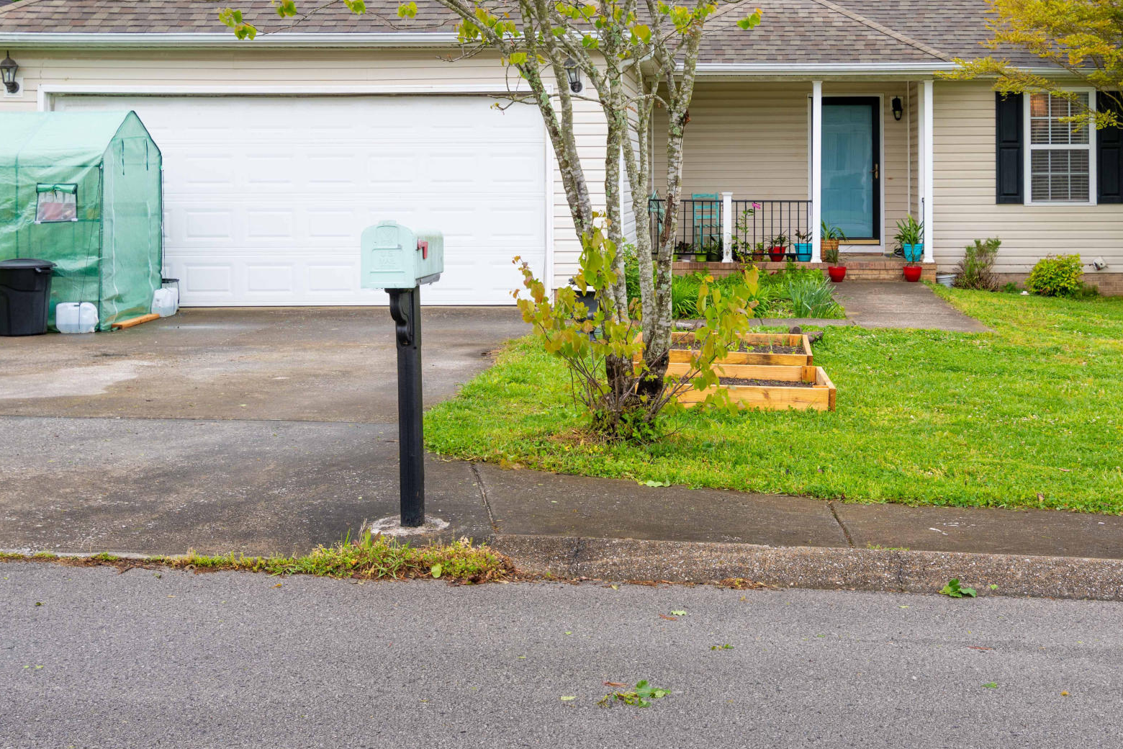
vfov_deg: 26.6
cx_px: 738
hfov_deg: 39.2
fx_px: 1560
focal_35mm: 50
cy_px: 179
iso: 64
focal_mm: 26
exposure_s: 1/20
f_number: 7.1
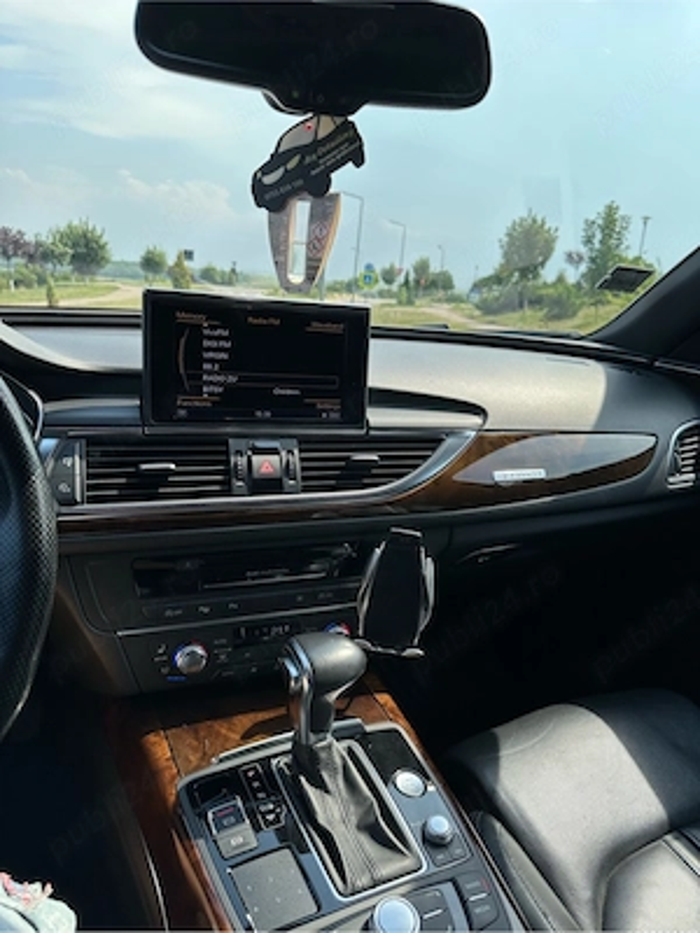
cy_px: 466
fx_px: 647
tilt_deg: -13.3
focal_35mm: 24
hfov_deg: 56.8
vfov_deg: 71.6
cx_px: 350
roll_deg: -4.9
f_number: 1.78
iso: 80
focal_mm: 6.86
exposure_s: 1/1562
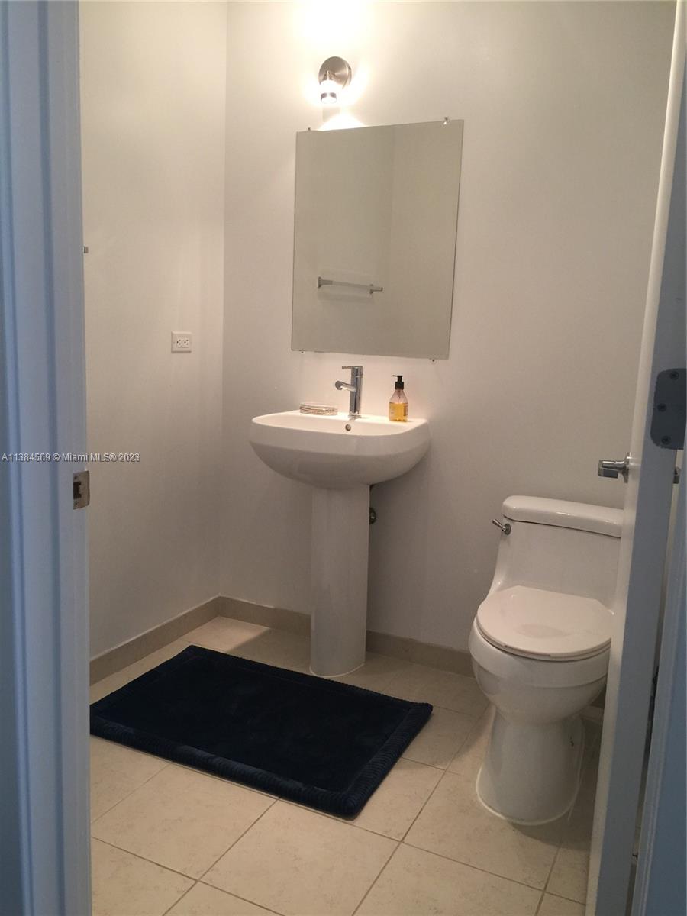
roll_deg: -3.1
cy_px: 458
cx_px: 344
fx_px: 767
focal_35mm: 29
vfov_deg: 61.7
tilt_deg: -8.6
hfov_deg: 48.2
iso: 50
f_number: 2.2
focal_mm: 4.15
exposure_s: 1/30
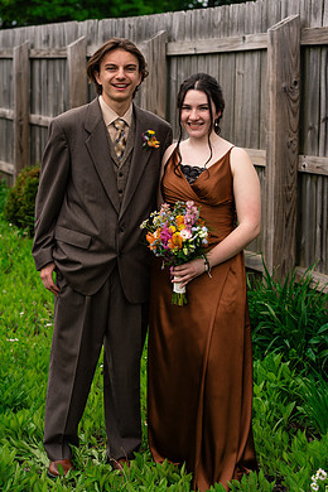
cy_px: 246
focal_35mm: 98
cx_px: 174
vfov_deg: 20.8
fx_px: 1339
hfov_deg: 14.0
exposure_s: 1/800
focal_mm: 85
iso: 400
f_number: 5
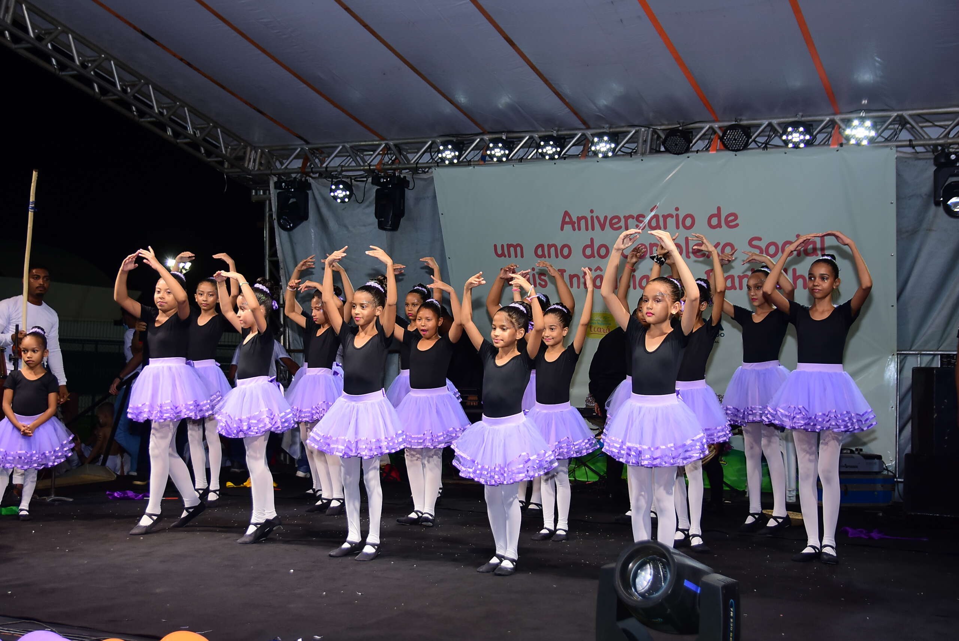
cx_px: 480
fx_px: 1160
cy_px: 320
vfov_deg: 30.9
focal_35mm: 44
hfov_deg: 44.9
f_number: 3.2
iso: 500
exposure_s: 1/160
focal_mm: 29
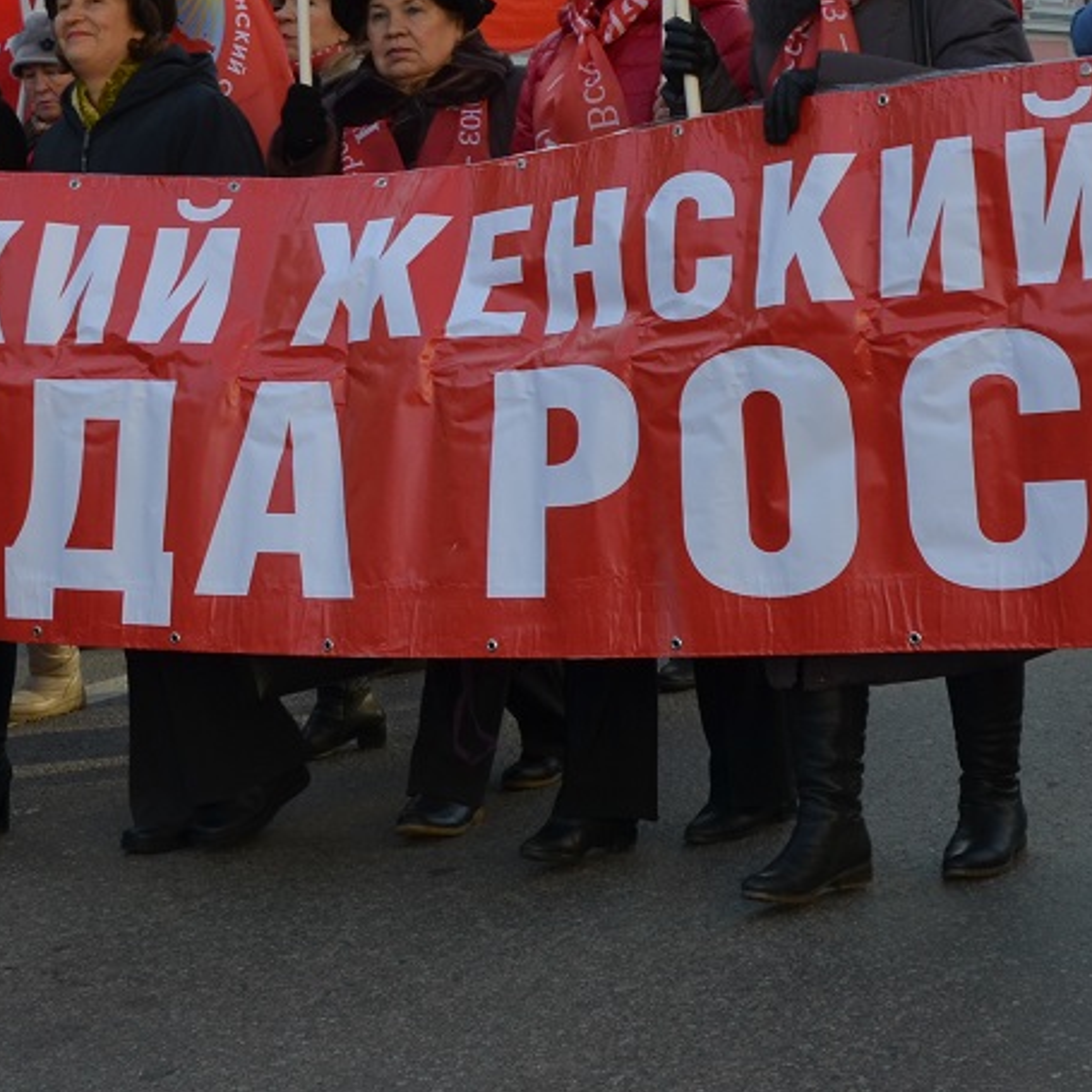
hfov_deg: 19.1
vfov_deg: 18.8
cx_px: 666
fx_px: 3248
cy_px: 158
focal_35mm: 91
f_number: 8
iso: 200
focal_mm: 22
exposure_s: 1/200
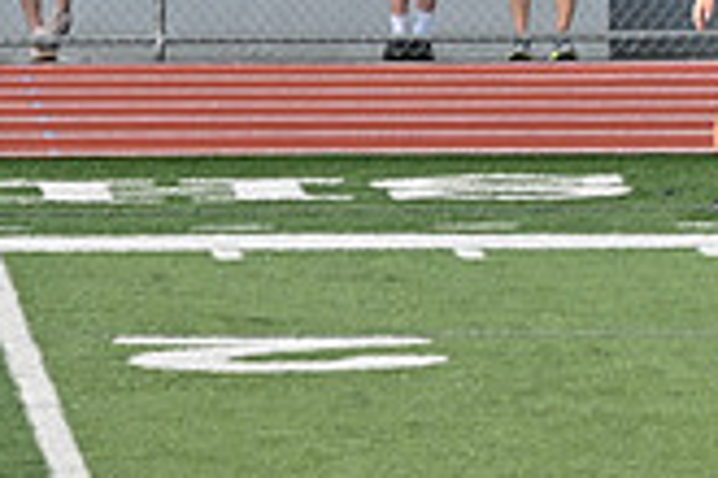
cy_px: 154
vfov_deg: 1.5
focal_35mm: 947
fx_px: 18886
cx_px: -400
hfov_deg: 2.2
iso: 180
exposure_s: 1/800
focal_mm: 180
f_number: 5.6
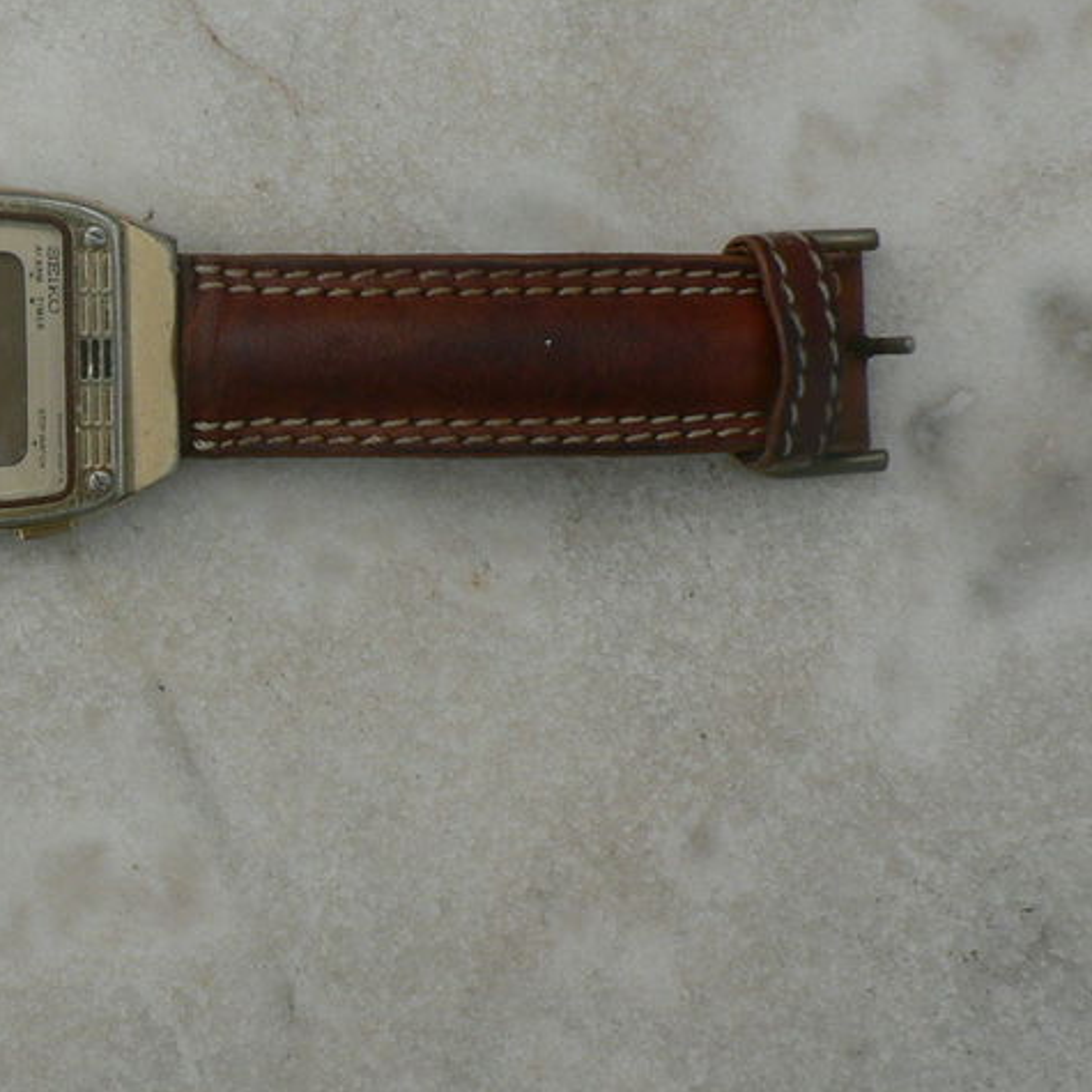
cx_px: -34
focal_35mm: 67
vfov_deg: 25.7
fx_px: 2391
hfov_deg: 24.4
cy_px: 432
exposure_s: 1/320
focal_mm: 6
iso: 80
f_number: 4
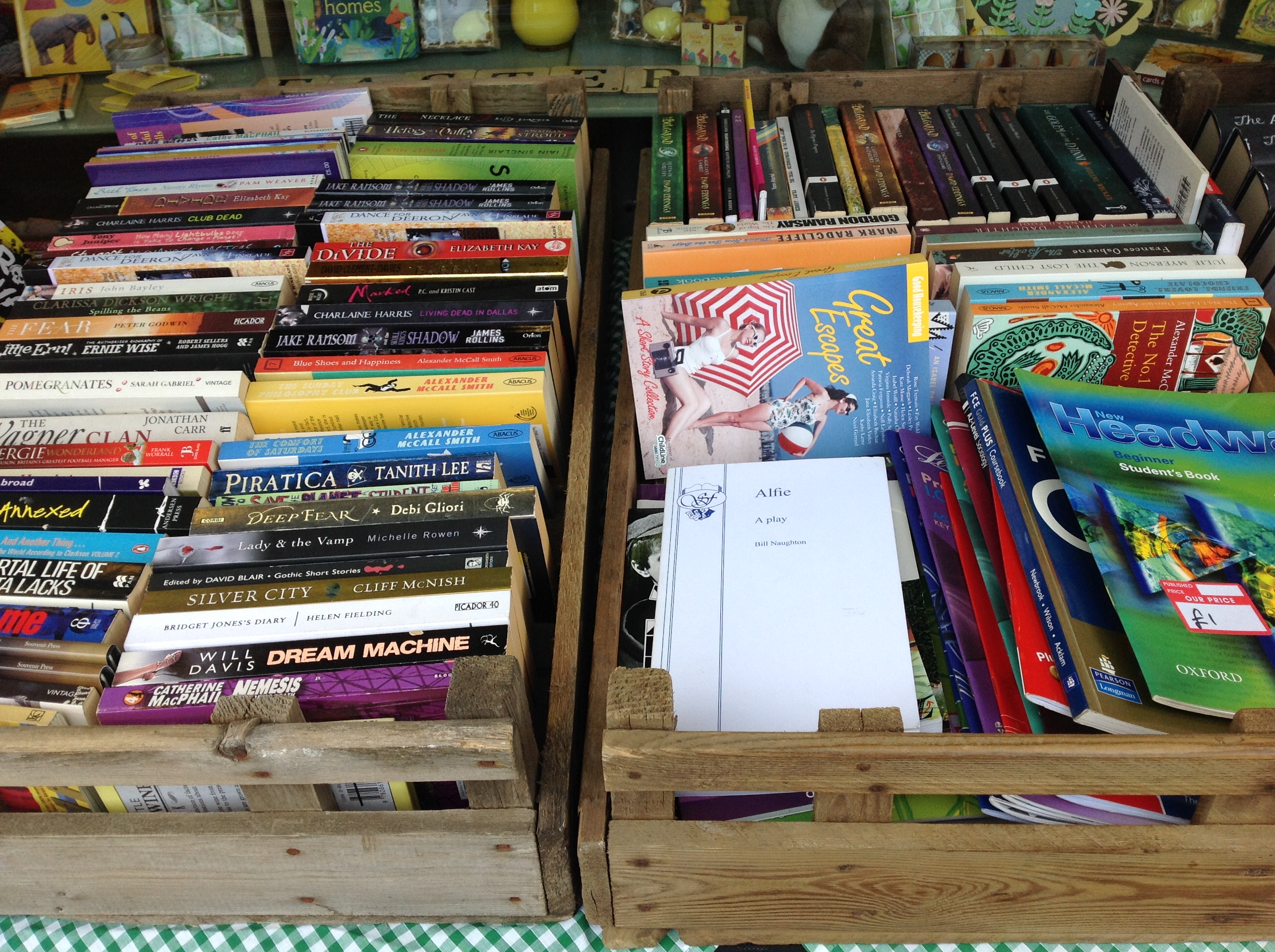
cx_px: 638
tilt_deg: -38.5
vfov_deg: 40.6
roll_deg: +0.6
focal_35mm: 35
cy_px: 476
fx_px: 1287
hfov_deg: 52.7
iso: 50
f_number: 2.4
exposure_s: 1/288
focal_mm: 4.28
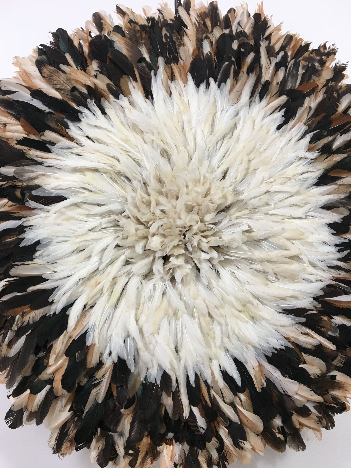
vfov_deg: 61.7
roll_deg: -2.4
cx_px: 176
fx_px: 392
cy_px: 234
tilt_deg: +11.9
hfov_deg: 48.2
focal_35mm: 29
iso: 32
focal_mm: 4.15
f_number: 2.2
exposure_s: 1/33
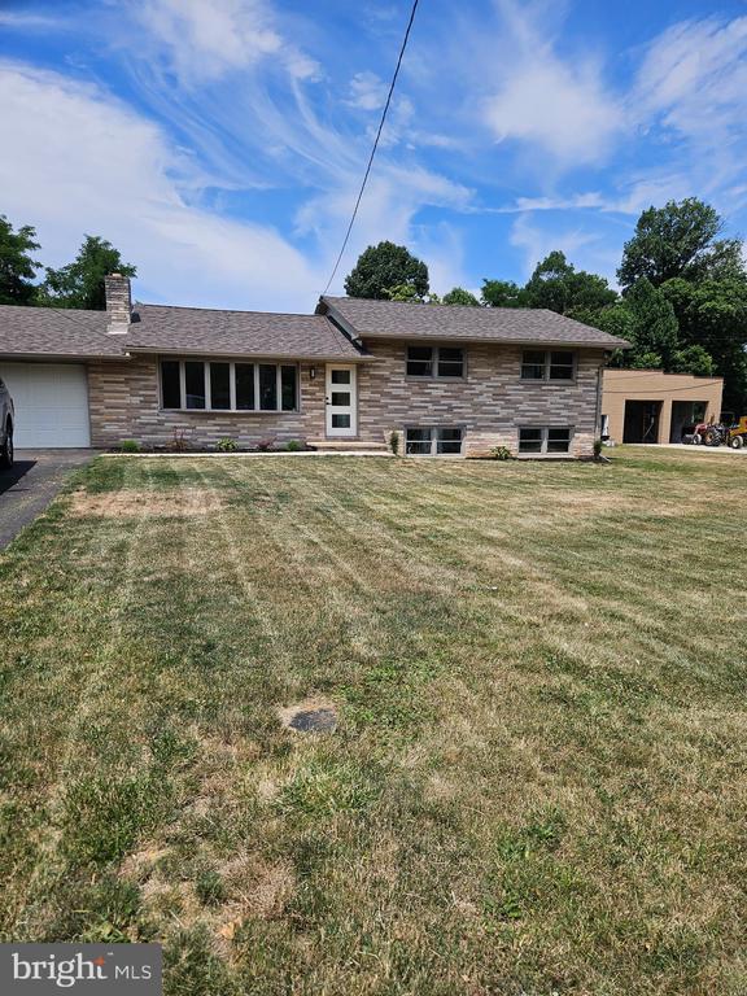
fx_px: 662
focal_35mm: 23
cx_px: 374
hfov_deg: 58.9
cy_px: 498
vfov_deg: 73.9
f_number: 1.8
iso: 25
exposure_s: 1/3168
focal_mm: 5.4
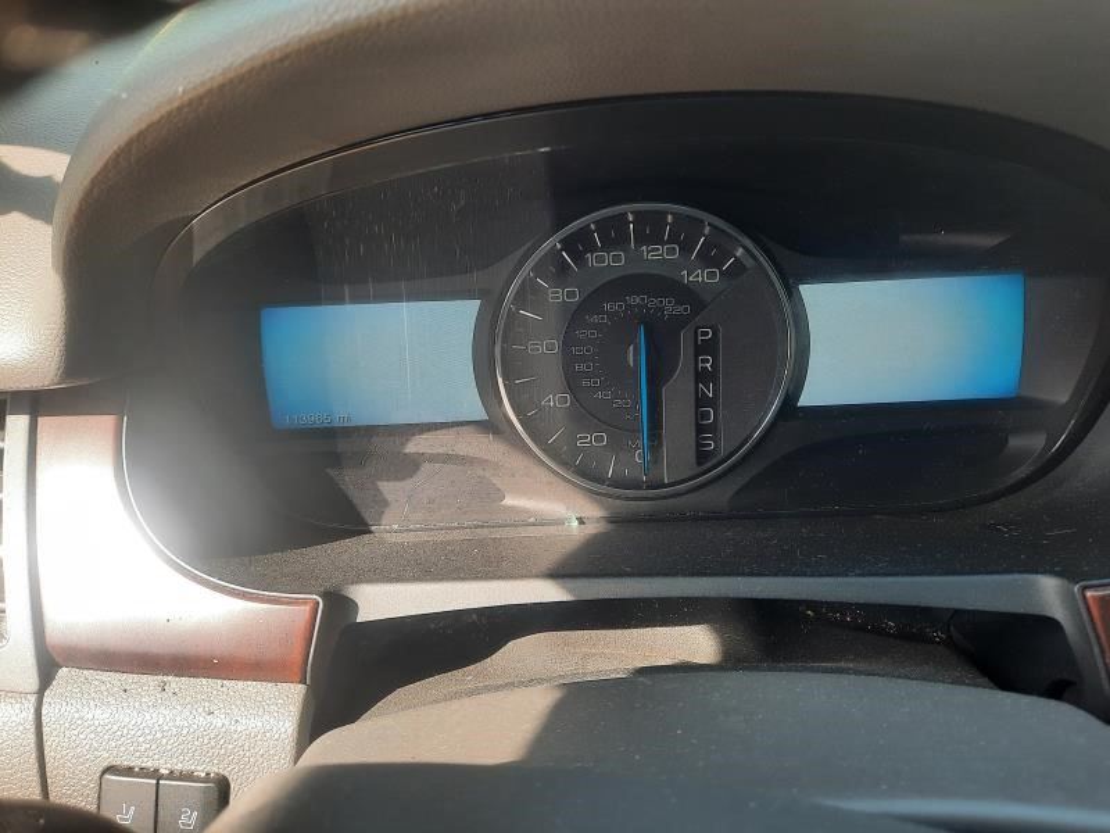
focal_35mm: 25
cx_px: 555
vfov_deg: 54.9
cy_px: 416
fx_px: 802
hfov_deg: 69.4
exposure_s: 1/120
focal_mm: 4.6
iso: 50
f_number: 2
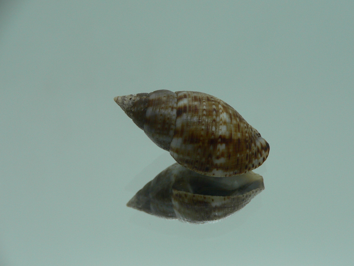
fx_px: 419
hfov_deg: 45.6
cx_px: 205
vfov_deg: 35.1
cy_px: 145
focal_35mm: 41
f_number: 2.8
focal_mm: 4.6
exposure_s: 1/60
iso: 80
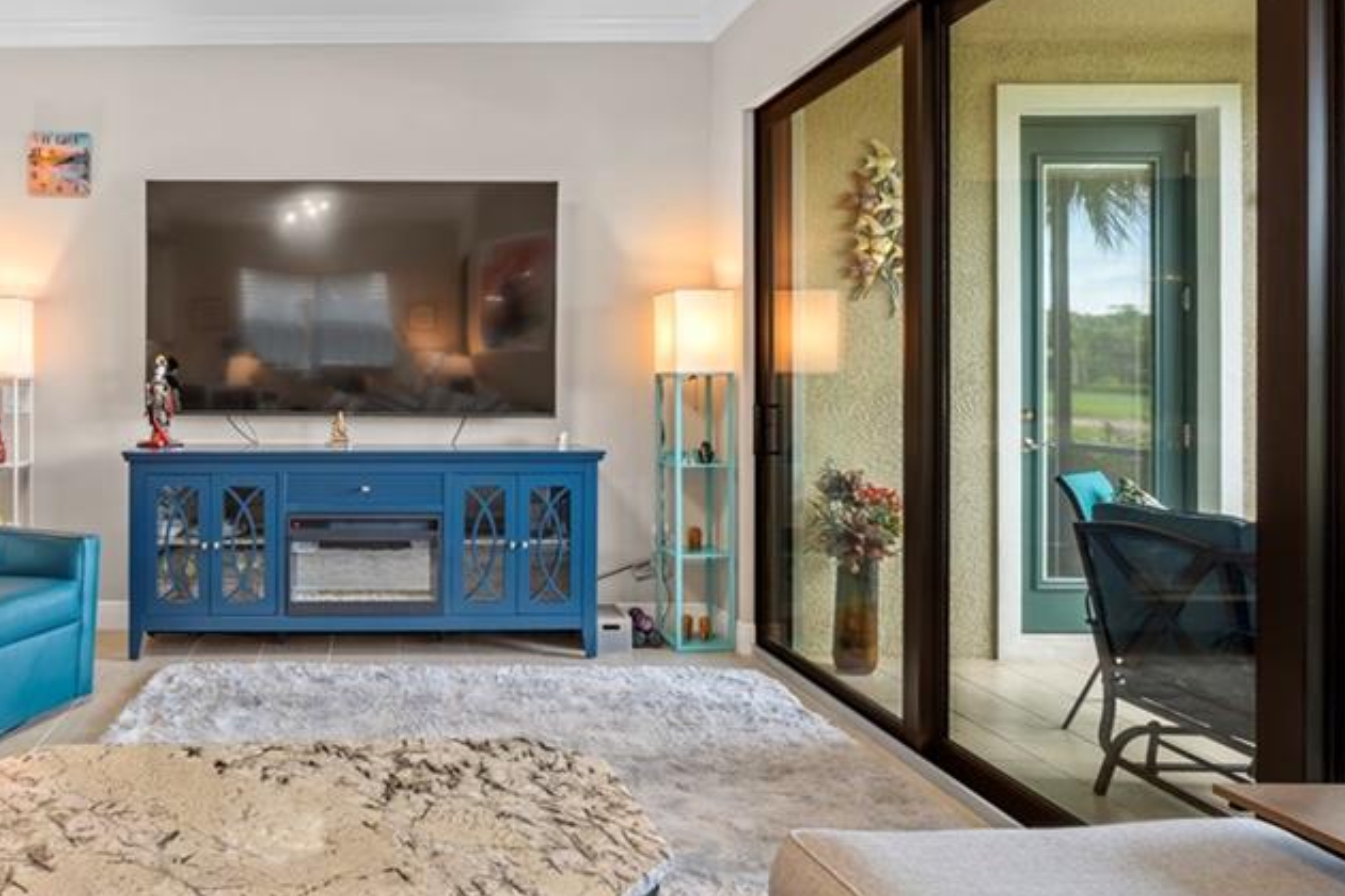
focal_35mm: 26
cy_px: 363
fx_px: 971
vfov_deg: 49.3
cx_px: 359
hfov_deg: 65.7
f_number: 9
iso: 100
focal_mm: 16
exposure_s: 1.3
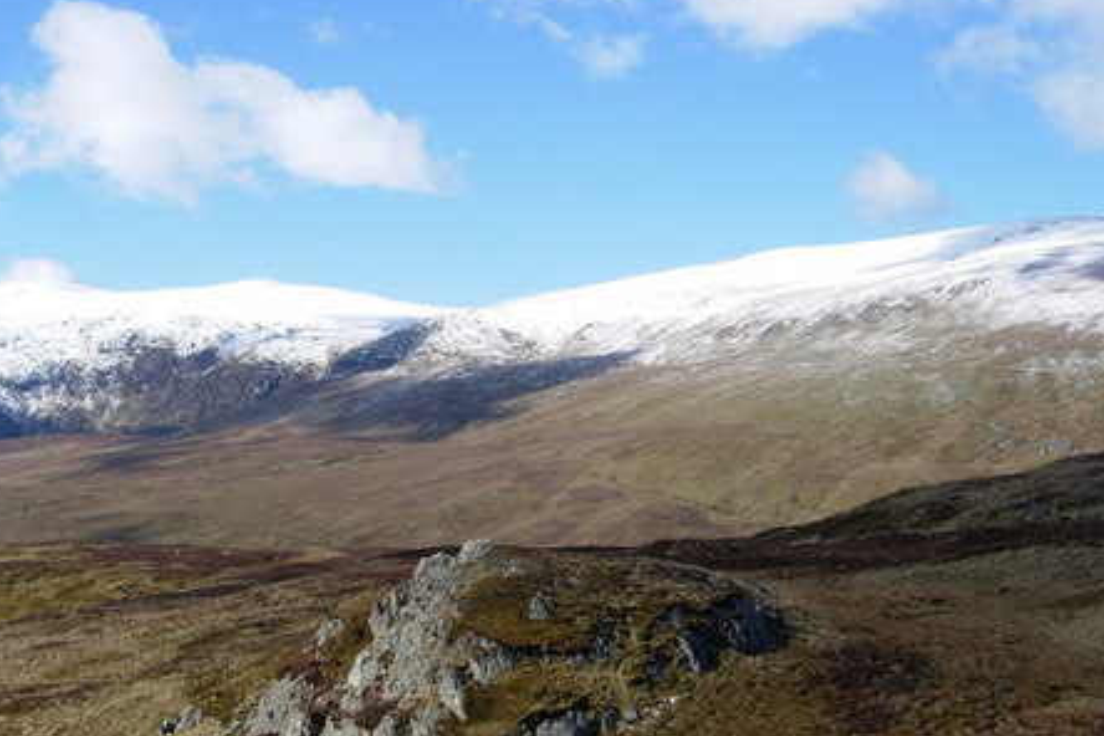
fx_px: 1748
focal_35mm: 57
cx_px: 438
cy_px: 520
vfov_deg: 23.6
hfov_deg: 34.9
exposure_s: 1/627
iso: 64
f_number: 4.8
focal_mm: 7.8
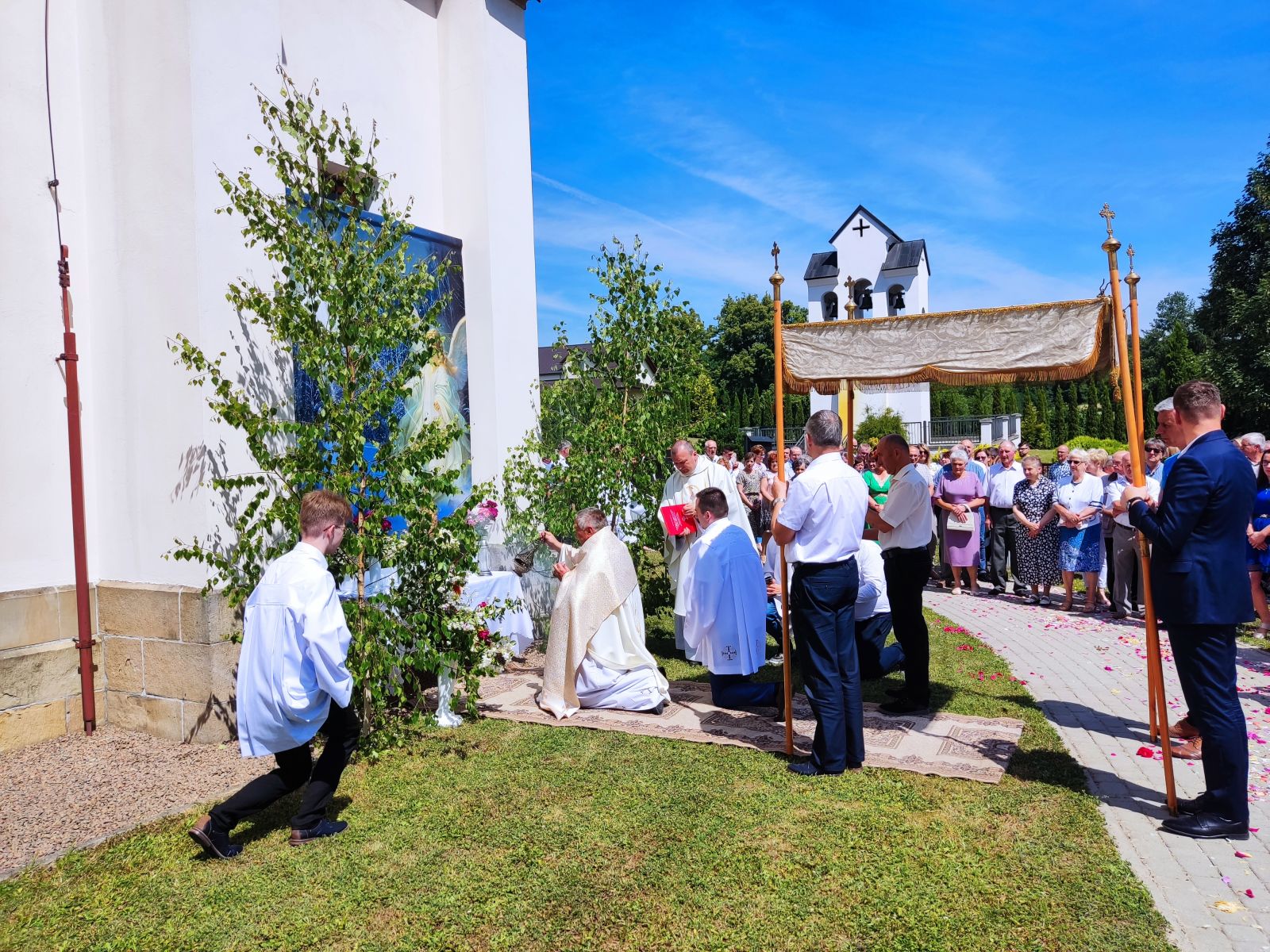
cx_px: 635
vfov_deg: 54.9
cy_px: 476
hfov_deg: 69.4
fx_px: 917
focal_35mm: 25
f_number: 1.79
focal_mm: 4.71
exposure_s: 1/1862
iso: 50
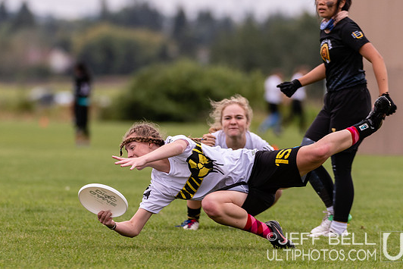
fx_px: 7748
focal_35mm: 692
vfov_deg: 2.0
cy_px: 141
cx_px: 133
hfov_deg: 3.0
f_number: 4
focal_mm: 290
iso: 250
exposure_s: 1/1000
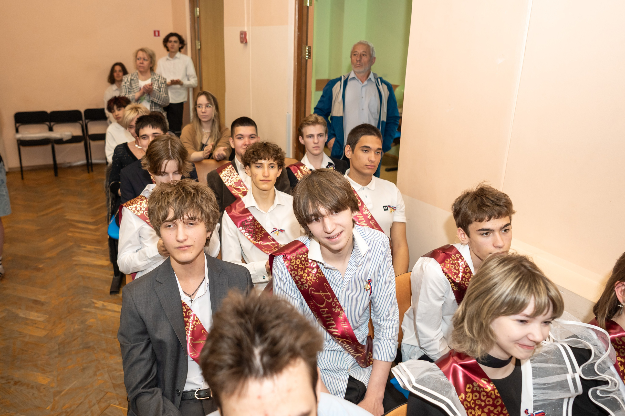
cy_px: 205
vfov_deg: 45.5
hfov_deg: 64.4
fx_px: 496
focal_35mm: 29
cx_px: 288
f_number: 2.8
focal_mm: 24
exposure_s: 1/200
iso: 500
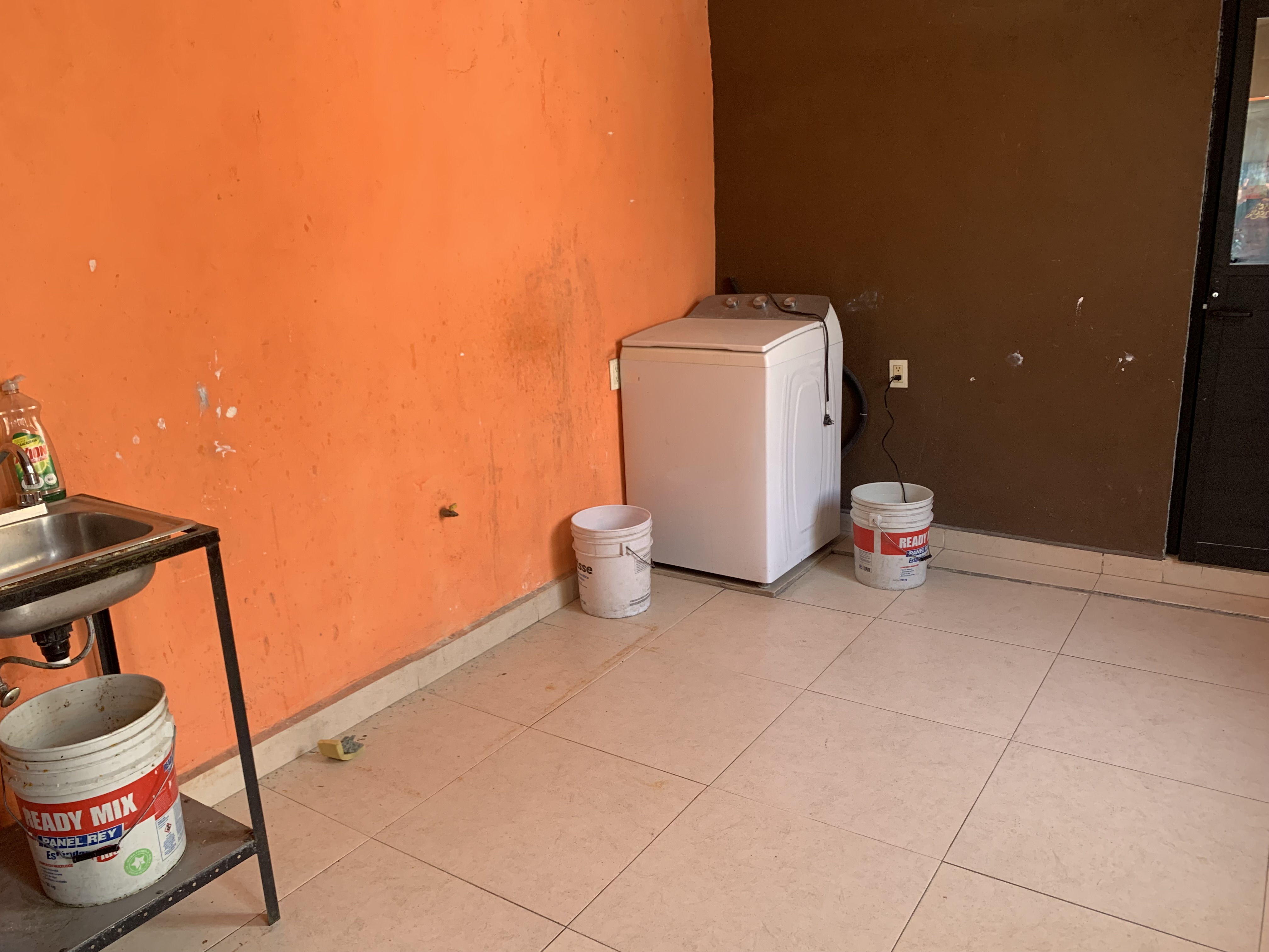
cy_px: 476
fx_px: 953
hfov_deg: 67.3
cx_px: 634
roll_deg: +2.4
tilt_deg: -16.6
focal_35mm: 26
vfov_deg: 53.1
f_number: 1.8
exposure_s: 1/72
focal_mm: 4.25
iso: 100
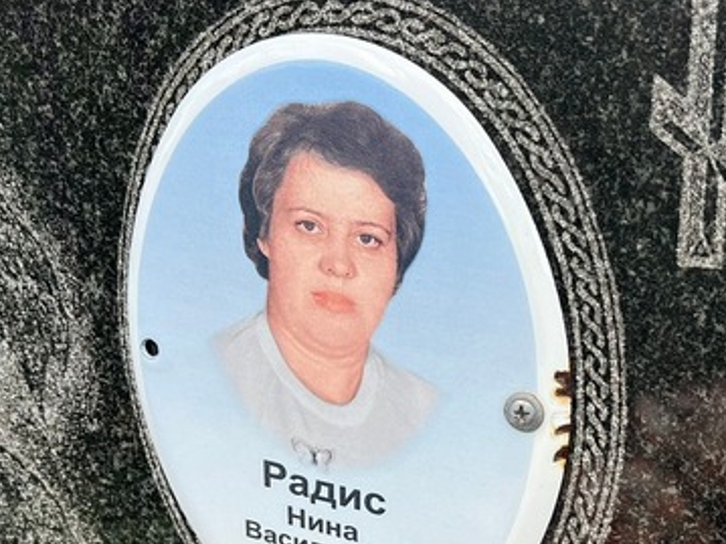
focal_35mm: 58
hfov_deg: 33.1
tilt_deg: -21.5
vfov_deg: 25.1
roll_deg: +1.9
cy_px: 370
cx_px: 437
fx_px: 1216
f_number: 1.5
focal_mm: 5.7
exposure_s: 1/1159
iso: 50
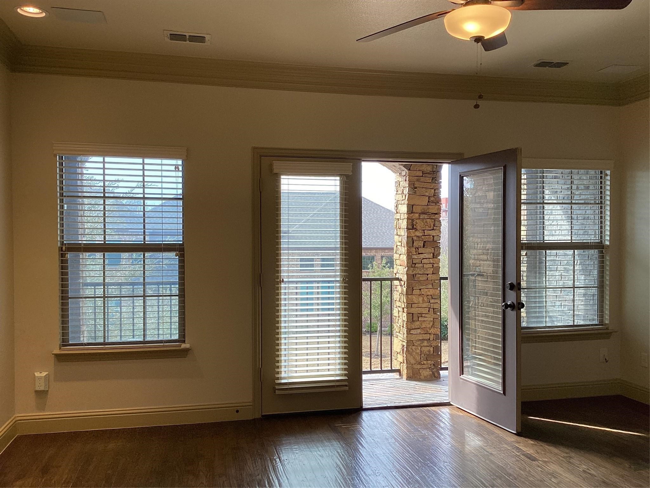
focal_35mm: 31
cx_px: 325
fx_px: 582
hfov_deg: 58.4
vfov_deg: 45.4
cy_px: 244
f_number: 2.4
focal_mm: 3.3
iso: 50
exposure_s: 1/120
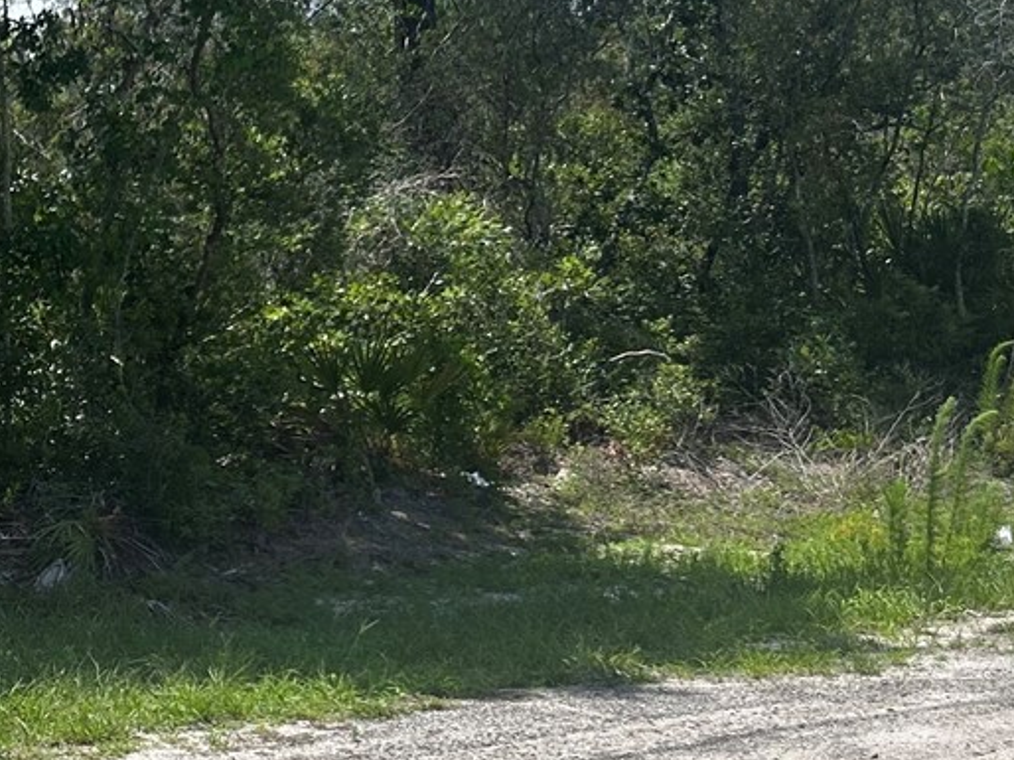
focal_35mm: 81
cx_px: -75
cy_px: 474
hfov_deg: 22.9
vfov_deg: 18.2
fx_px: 2372
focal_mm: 5.7
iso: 50
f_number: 1.5
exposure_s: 1/3571
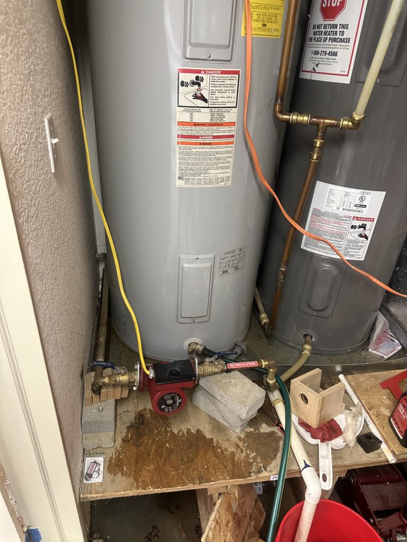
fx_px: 376
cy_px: 271
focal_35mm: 24
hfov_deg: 56.8
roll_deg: -5.1
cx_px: 204
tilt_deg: -30.9
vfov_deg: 71.6
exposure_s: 1/60
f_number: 1.78
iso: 500
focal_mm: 6.86
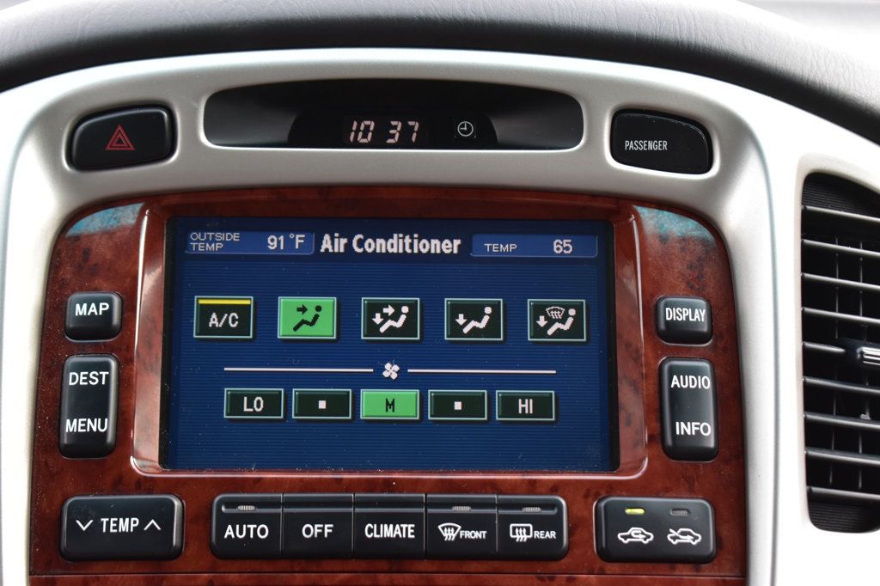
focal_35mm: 82
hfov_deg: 24.6
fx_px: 2016
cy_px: 293
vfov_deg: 16.5
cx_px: 440
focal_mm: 55
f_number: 7.1
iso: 400
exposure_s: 1/30
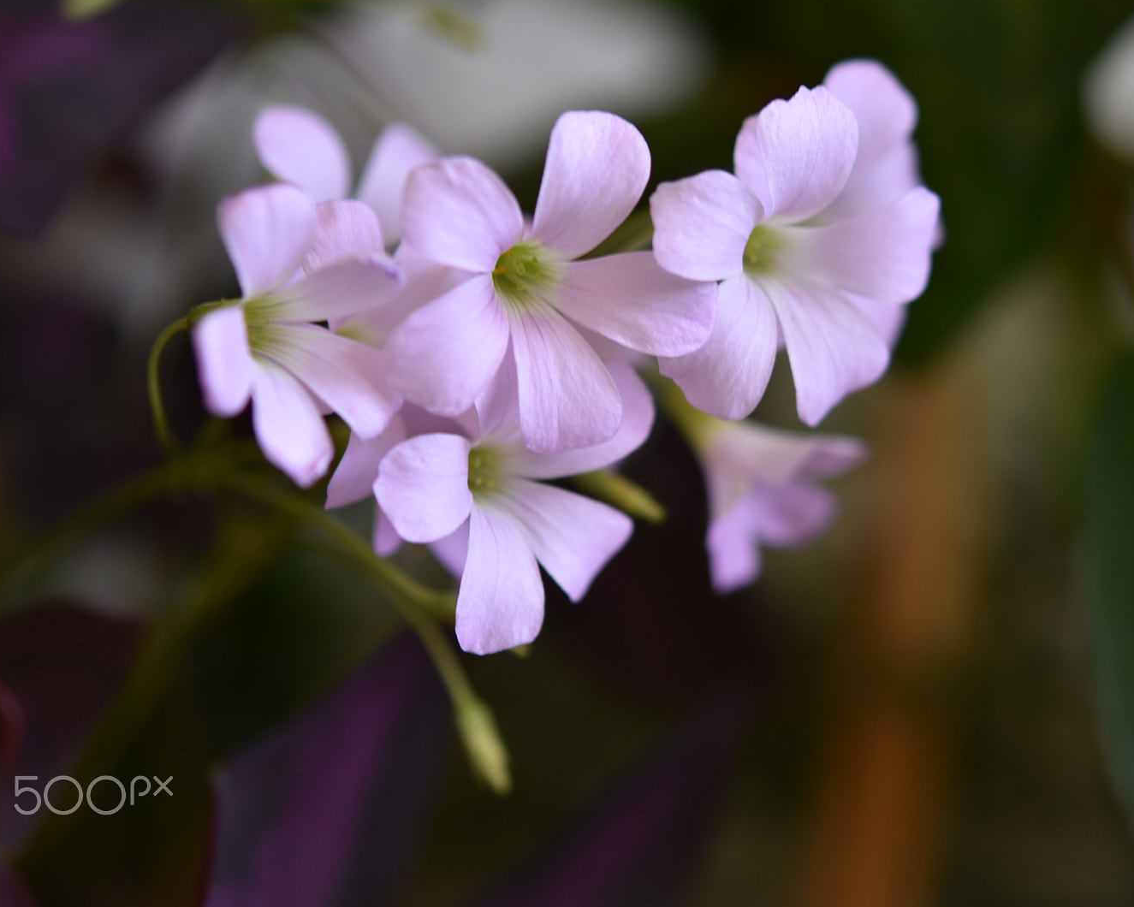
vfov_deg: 15.1
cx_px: 645
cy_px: 452
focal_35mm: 102
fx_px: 3423
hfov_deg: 18.8
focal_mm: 60
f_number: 3.2
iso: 100
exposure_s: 1/40
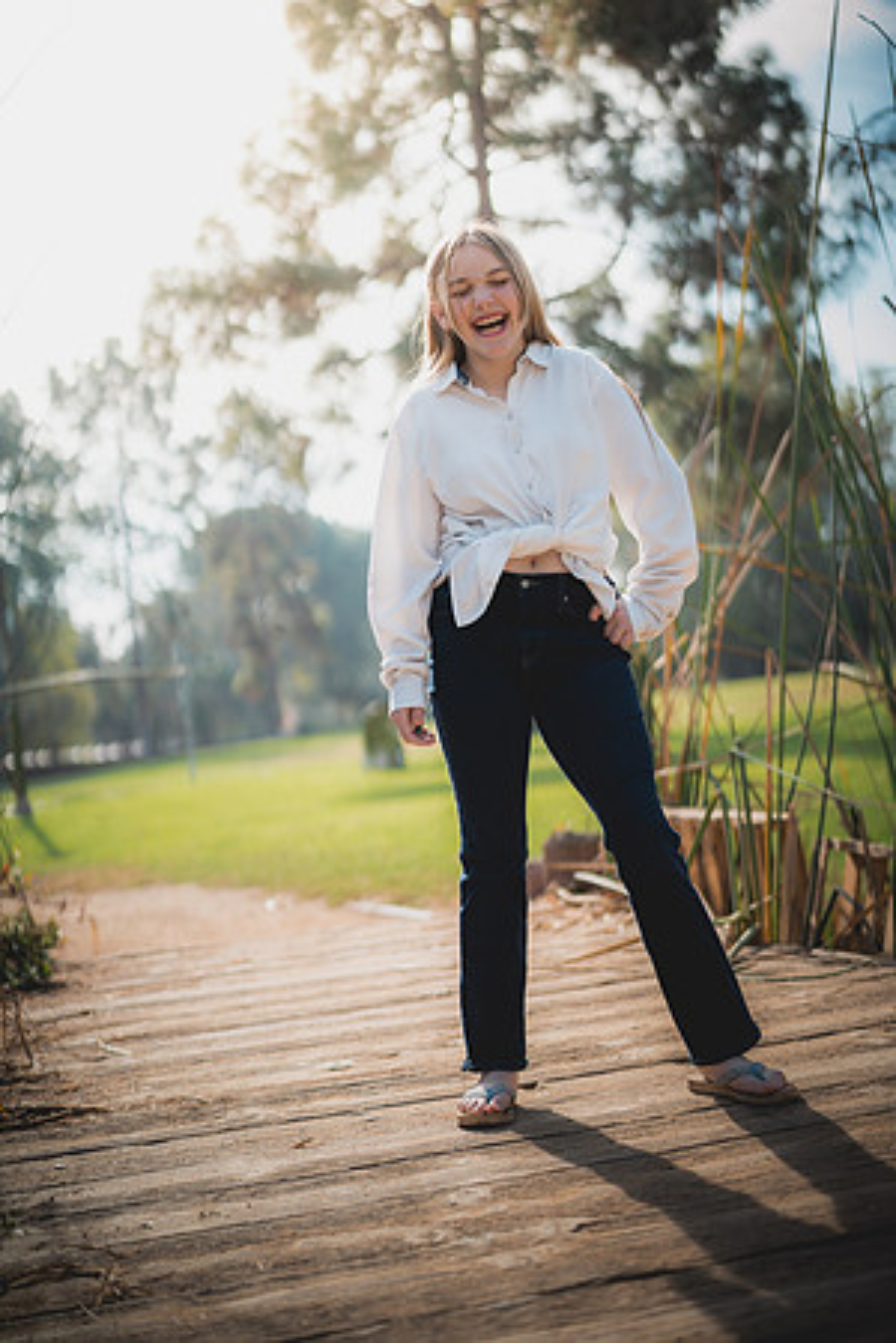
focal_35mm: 50
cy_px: 672
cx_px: 448
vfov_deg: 39.6
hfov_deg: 27.0
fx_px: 1867
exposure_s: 1/4000
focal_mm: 50
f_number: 1.4
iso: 250
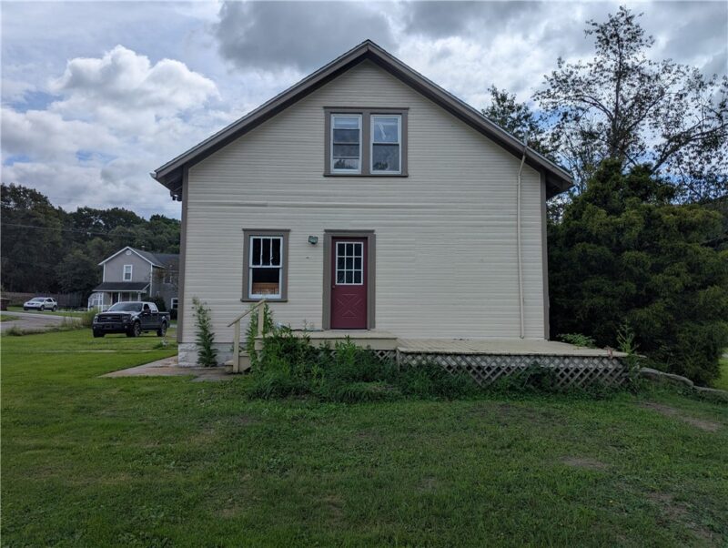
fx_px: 505
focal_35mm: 24
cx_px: 364
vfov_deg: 56.9
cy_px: 274
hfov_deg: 71.5
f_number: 1.85
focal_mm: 6.81
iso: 23
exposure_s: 1/2463
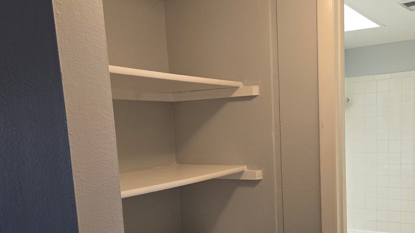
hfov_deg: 51.1
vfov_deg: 29.7
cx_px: 257
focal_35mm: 39
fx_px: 429
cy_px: 188
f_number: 1.8
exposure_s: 1/120
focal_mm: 5.4
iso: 250
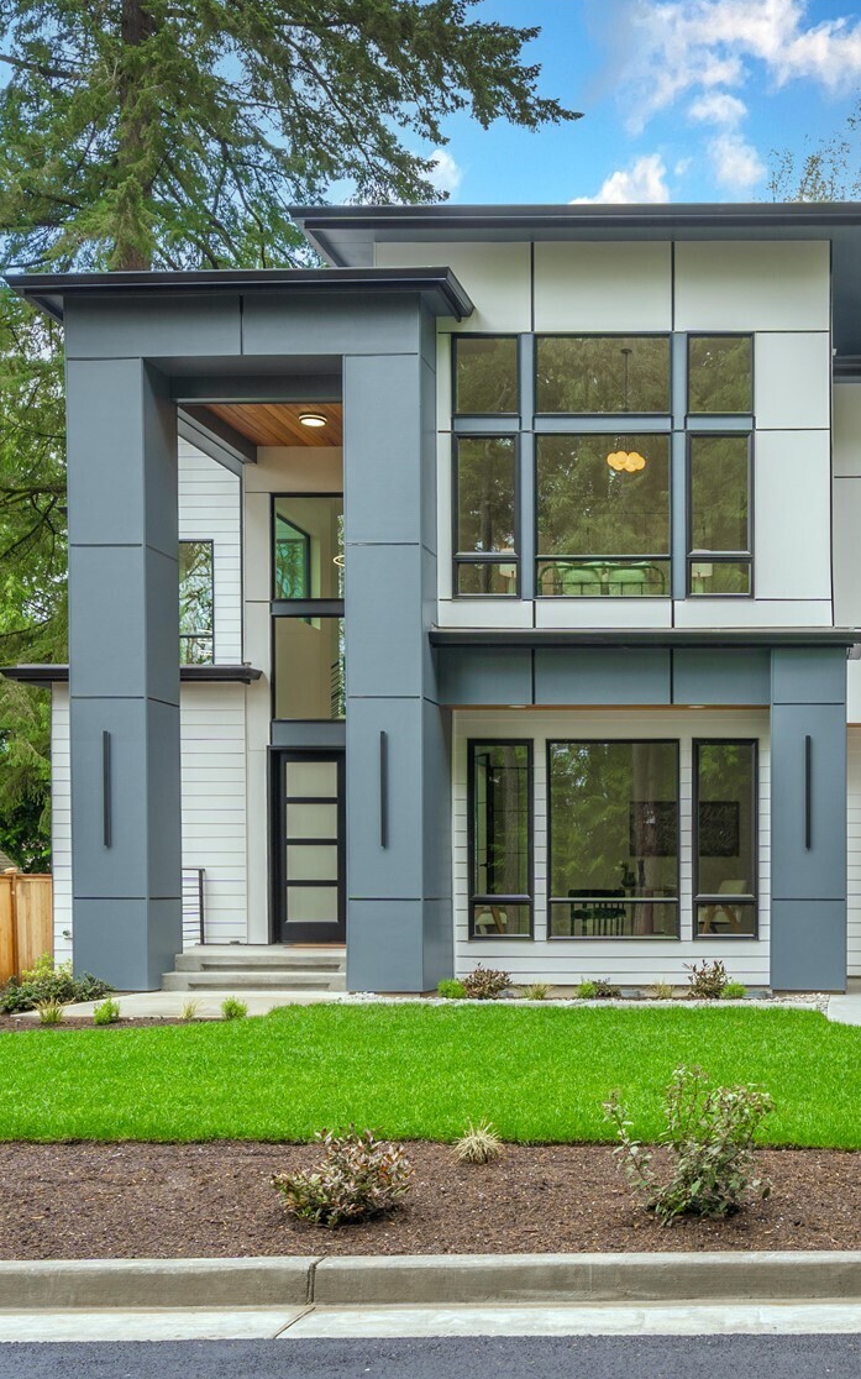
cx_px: 850
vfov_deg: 61.2
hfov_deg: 36.7
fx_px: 1164
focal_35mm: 31
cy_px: 694
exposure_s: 1/45
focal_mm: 20
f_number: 6.7
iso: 125
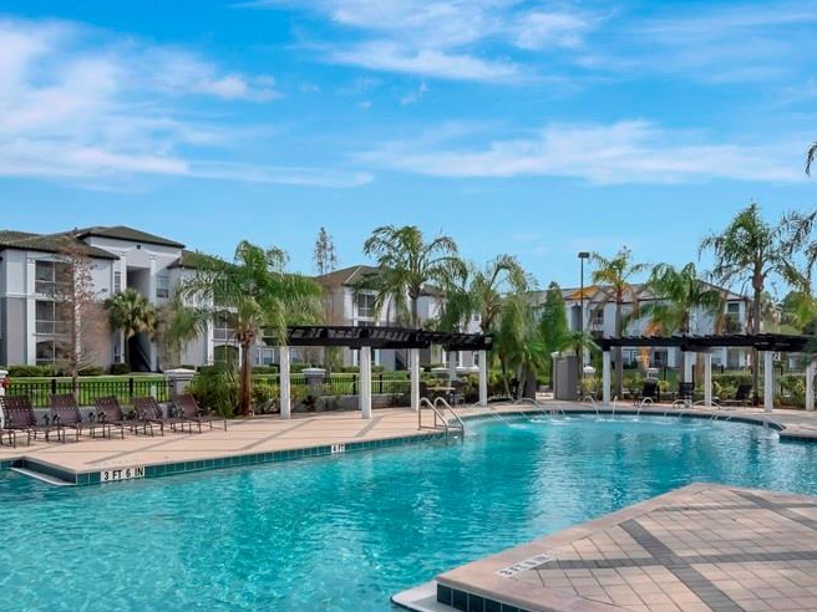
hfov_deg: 68.3
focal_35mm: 25
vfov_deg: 55.3
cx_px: 533
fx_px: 584
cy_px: 298
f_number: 7.1
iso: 1000
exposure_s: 1/4000
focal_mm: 11
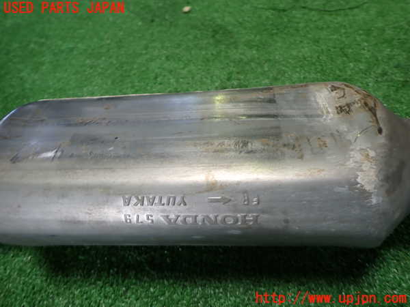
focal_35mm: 25
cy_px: 154
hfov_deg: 69.4
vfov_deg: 54.9
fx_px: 296
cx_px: 205
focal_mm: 4.5
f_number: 2
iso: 100
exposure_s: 1/60
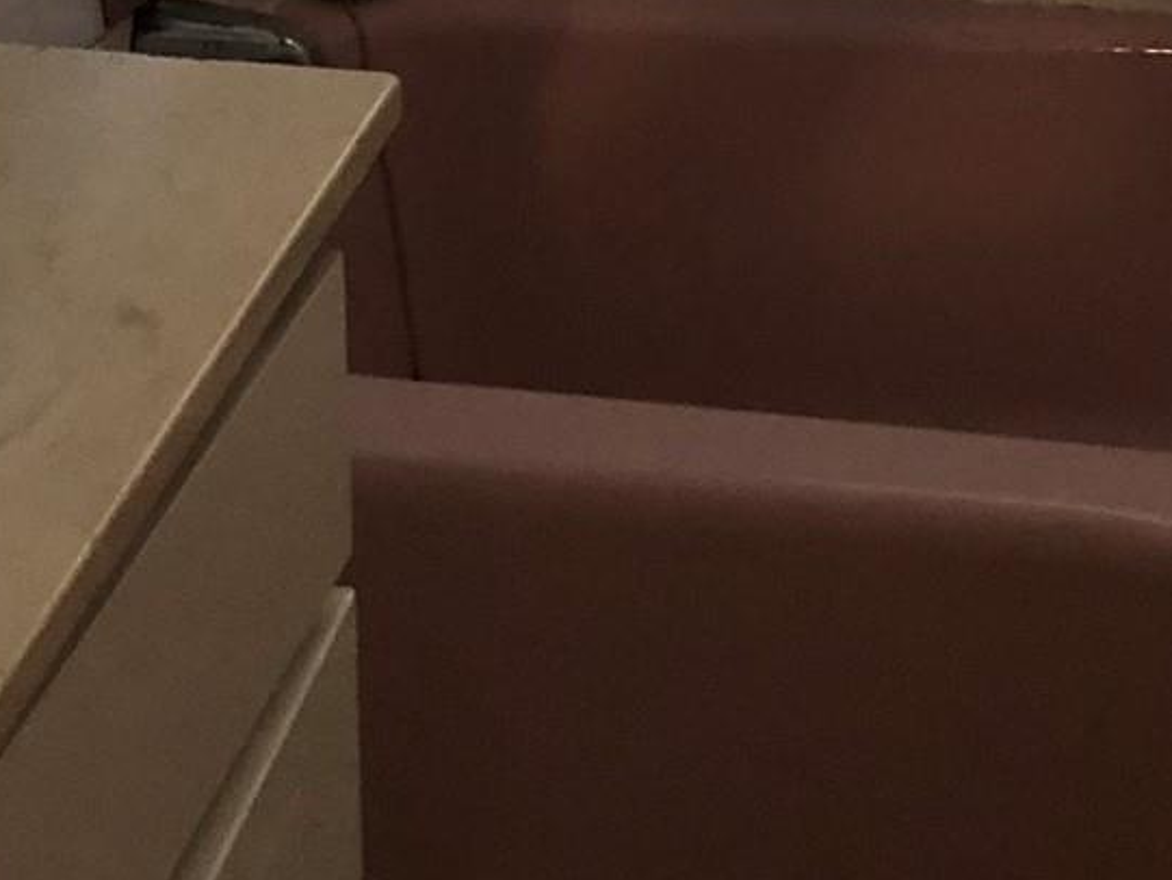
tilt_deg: -13.2
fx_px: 3590
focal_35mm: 106
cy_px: -572
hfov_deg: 18.5
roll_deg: +1.1
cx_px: 667
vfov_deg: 13.0
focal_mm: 3.99
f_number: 1.8
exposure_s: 1/13
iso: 100
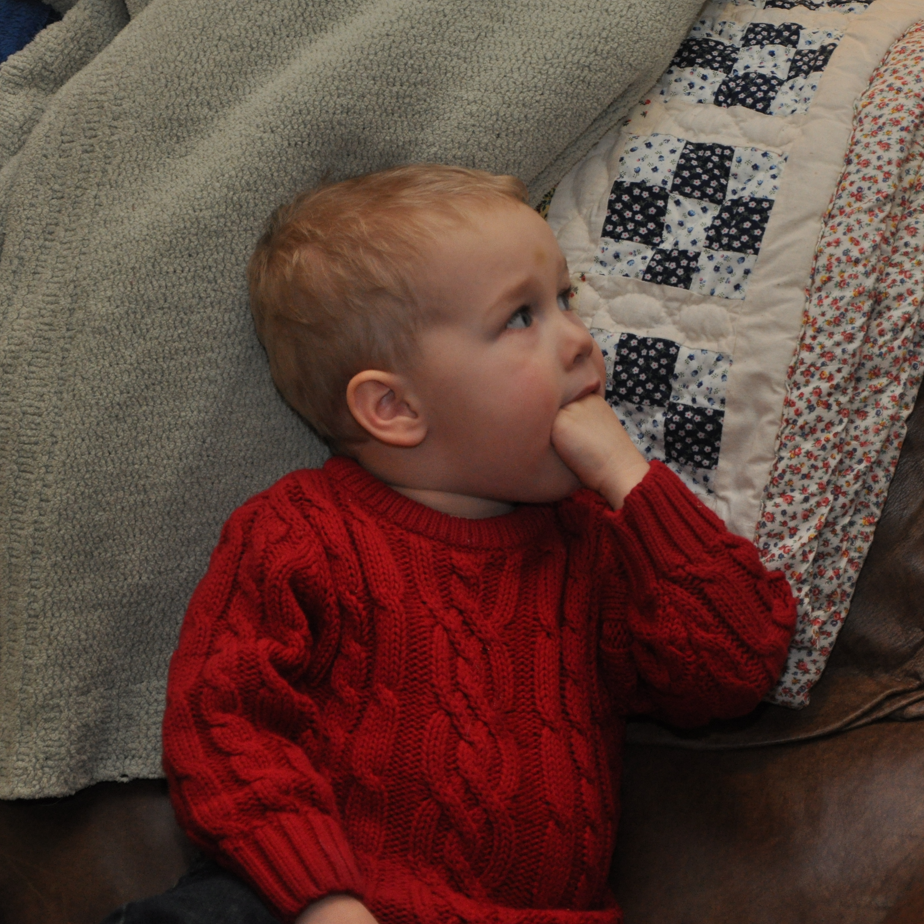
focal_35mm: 164
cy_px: 463
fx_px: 4942
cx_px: 539
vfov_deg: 10.7
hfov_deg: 10.7
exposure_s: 1/60
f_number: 5.6
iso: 800
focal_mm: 85
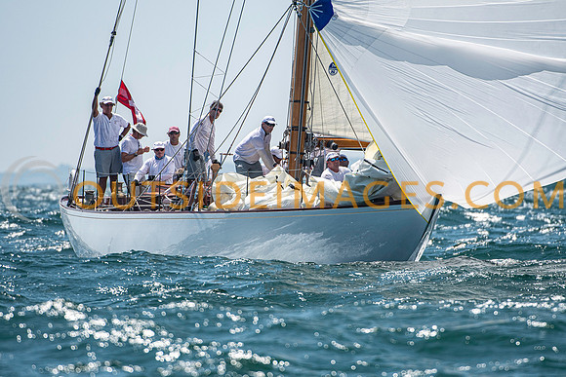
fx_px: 9435
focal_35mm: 600
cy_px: 188
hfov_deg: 3.4
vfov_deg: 2.3
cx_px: 283
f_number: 5.6
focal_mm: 400
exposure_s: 1/2500
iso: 400
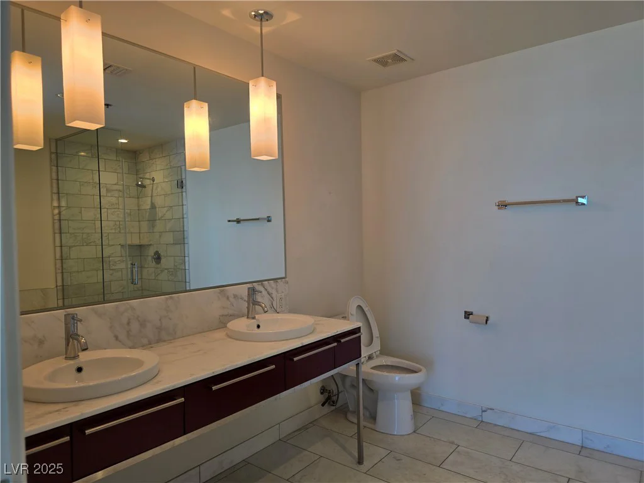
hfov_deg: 73.9
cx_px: 322
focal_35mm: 23
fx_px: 428
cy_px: 242
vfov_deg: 58.9
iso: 64
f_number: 1.7
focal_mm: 6.3
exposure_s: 1/120
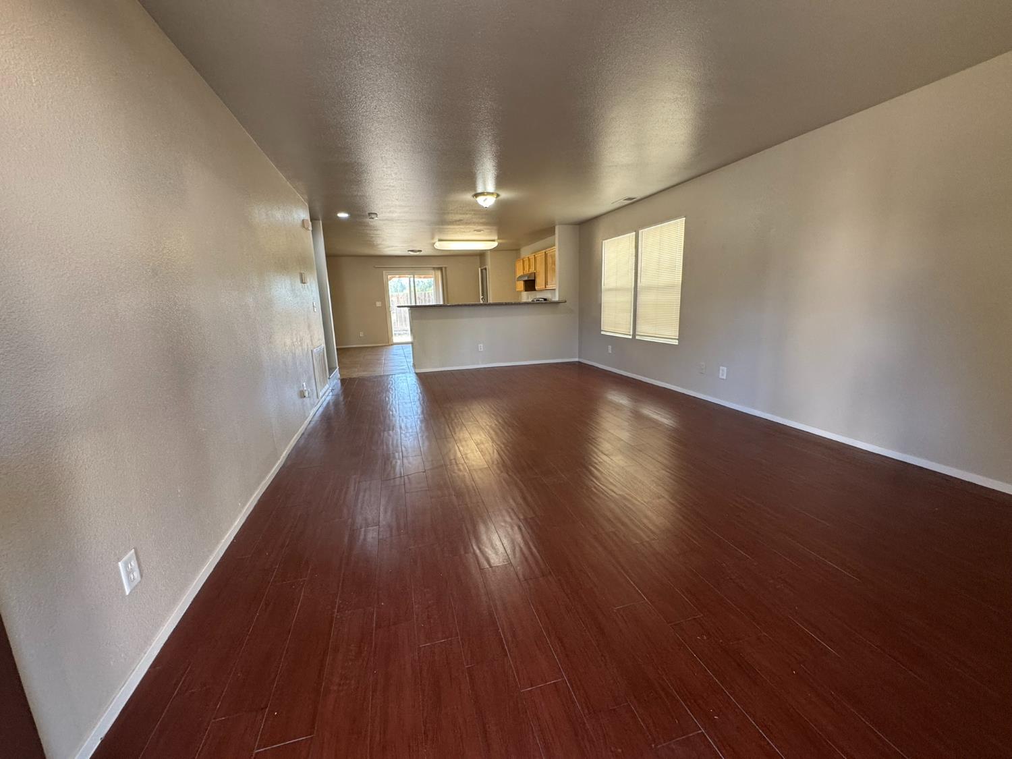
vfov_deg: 85.7
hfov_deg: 102.1
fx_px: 409
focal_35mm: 14
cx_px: 506
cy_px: 380
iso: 250
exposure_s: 1/120
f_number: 2.2
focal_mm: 2.22
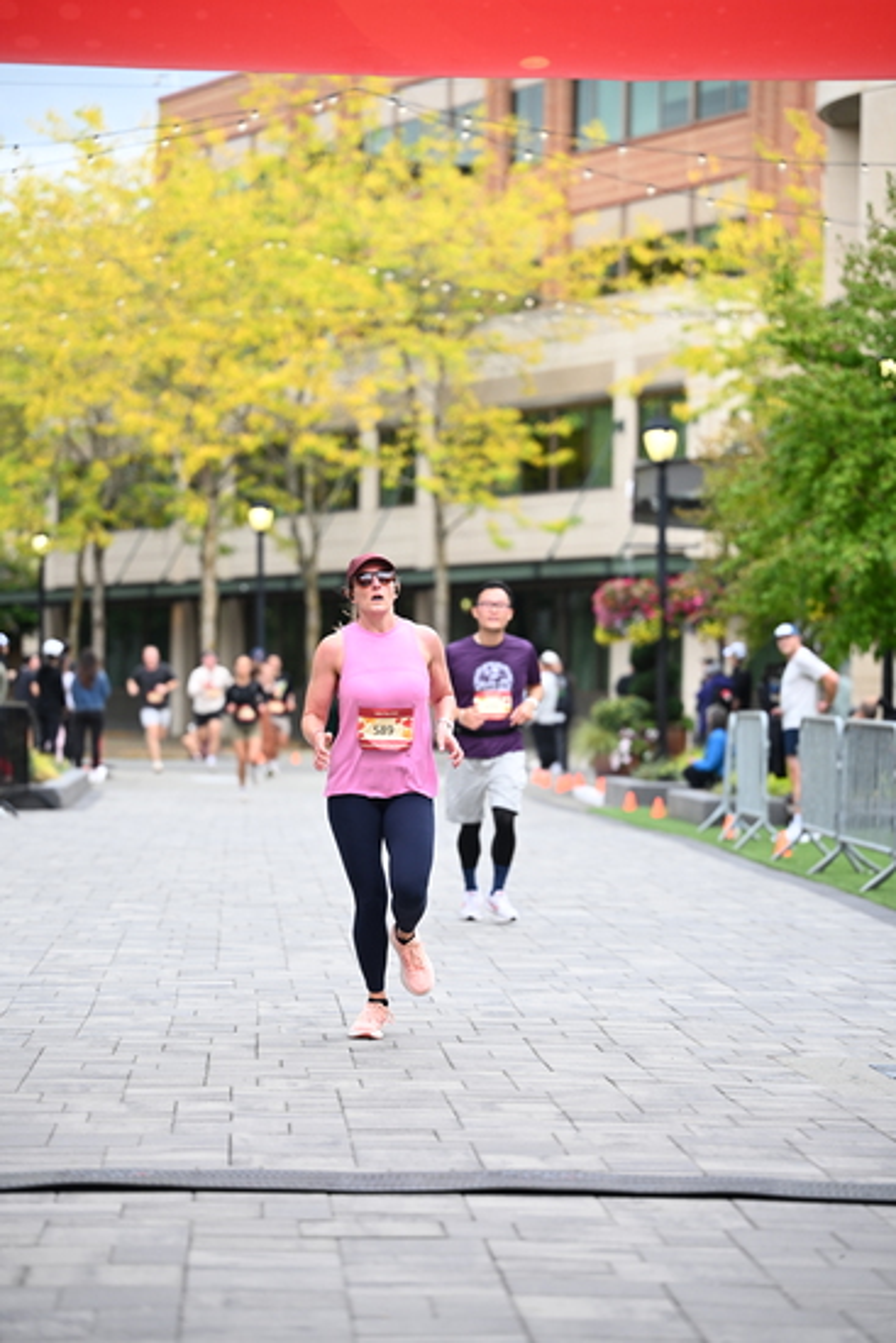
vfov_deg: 17.8
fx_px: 4290
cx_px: 448
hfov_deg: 11.9
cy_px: 672
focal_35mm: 115
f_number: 2.8
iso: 640
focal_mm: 115
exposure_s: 1/1600
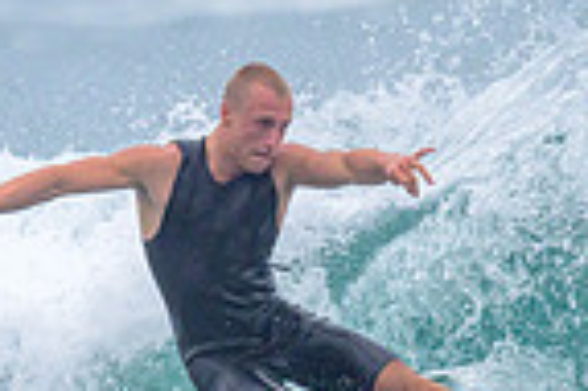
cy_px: 188
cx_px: 157
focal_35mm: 4457
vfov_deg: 0.3
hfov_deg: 0.5
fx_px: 72714
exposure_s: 1/2000
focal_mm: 800
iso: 360
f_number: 6.3
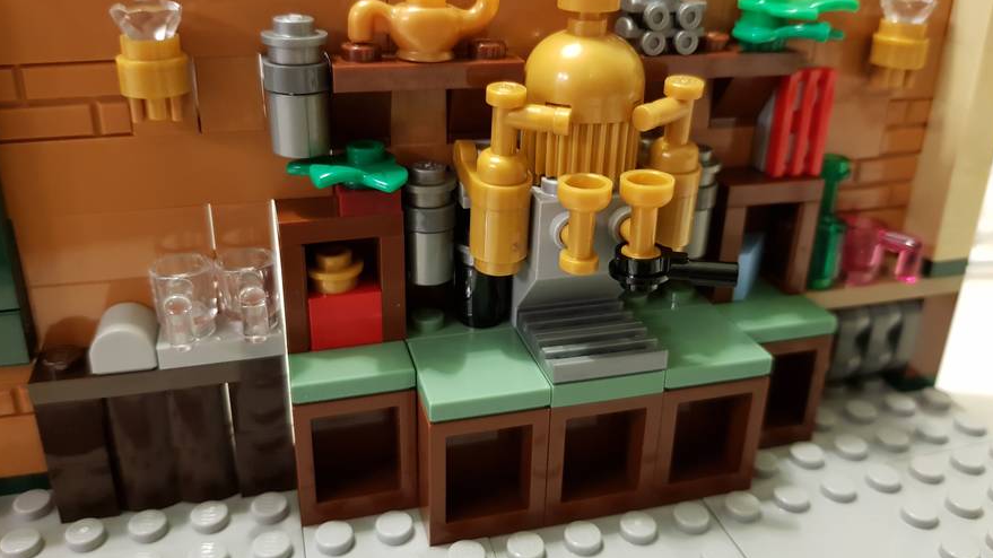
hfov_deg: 66.1
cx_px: 502
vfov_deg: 40.1
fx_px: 763
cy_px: 246
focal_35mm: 29
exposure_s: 1/10
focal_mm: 4.2
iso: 250
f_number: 1.7
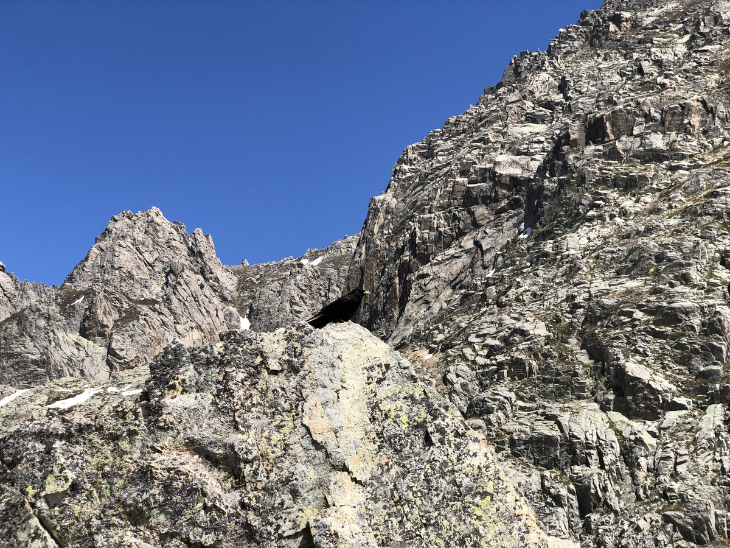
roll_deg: -0.7
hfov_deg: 36.8
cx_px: 365
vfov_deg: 28.0
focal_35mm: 52
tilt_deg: +19.5
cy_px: 274
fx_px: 1097
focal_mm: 6
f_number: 2.4
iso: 16
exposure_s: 1/979
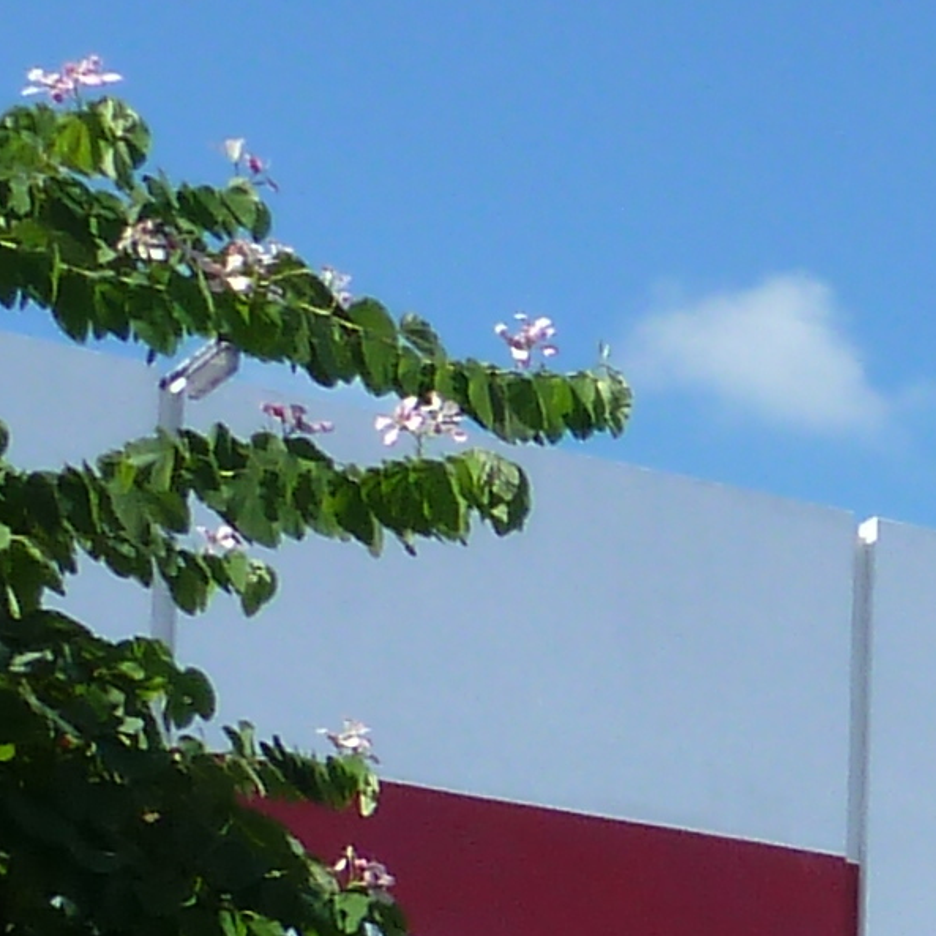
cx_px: 2421
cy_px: 1769
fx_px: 4558
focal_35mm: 149
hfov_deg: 9.9
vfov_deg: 10.9
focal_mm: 4.1
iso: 80
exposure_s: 1/400
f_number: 4.5
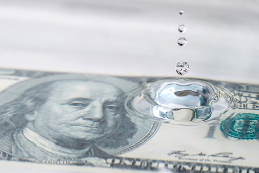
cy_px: 86
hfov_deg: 13.0
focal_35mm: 158
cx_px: 130
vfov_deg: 8.7
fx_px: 1133
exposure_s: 1/200
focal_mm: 105
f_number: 13
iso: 200
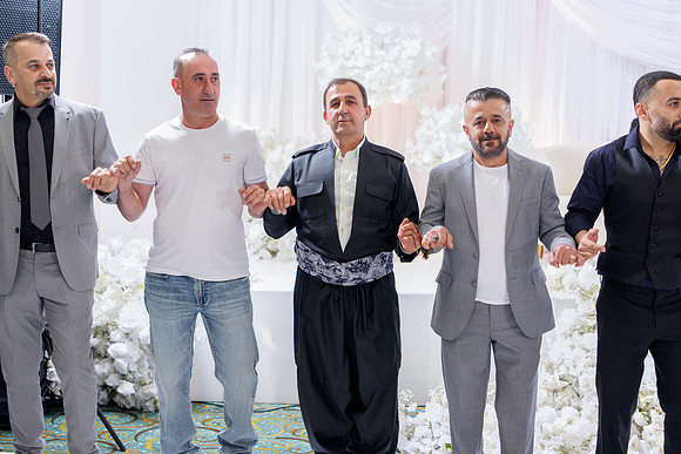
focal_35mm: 50
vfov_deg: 27.0
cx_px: 340
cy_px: 227
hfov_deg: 39.6
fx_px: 946
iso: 640
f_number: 2
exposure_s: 1/200
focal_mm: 50
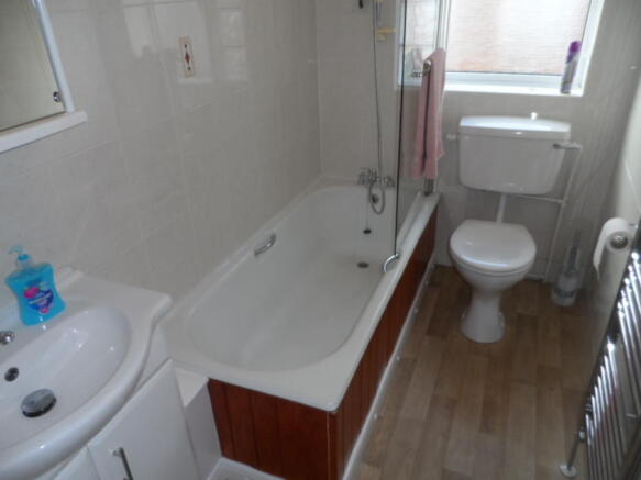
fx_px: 444
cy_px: 240
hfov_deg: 71.6
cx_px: 320
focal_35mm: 24
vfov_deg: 56.8
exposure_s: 1/30
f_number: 3.2
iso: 100
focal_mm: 4
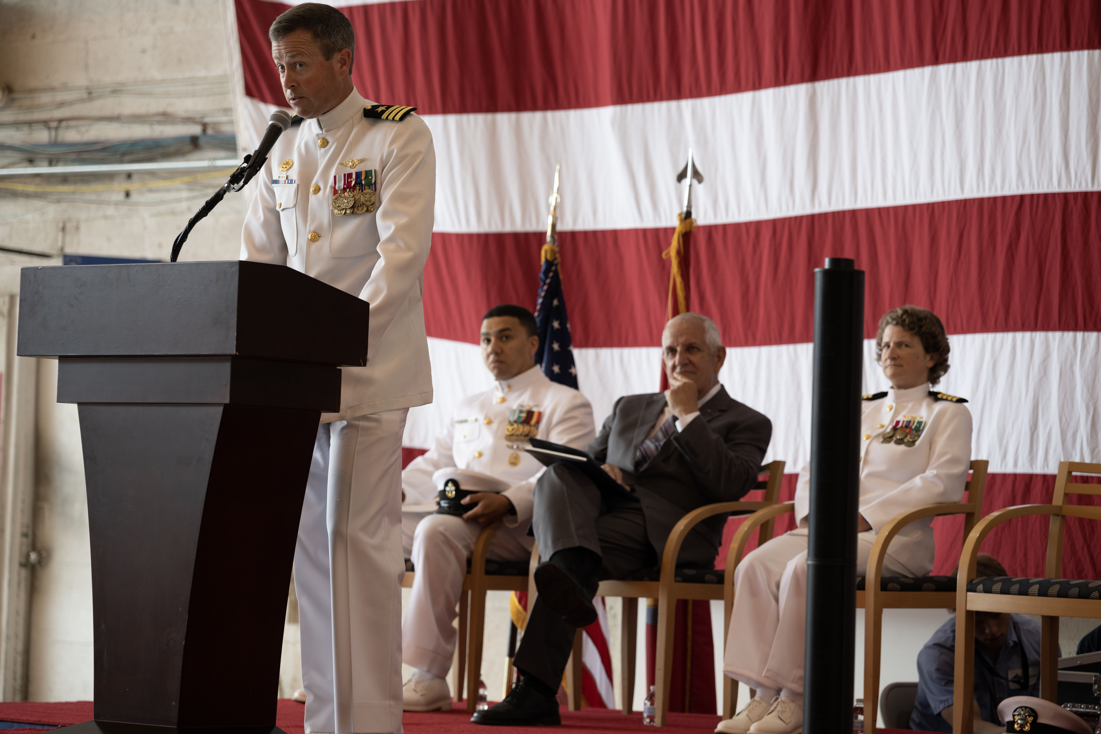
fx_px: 3670
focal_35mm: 120
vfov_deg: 11.4
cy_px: 367
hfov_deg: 17.1
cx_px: 550
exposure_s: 1/200
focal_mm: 120
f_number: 4.5
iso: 320
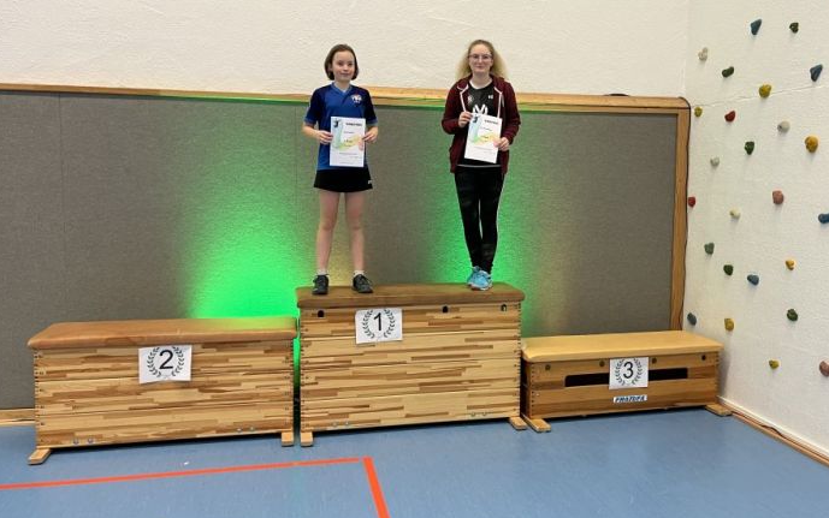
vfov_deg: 39.4
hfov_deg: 59.5
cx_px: 455
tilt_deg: -6.0
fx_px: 723
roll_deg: -1.1
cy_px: 237
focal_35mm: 32
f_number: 1.6
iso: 80
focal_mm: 5.1
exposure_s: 1/50
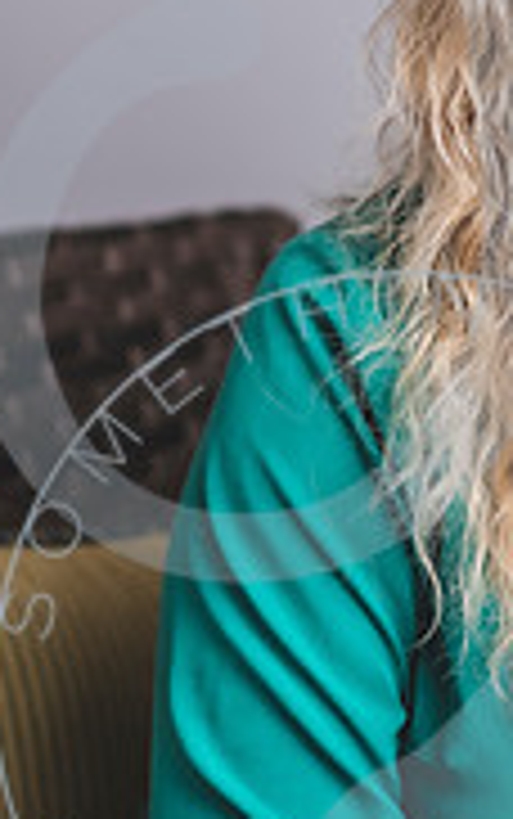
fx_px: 4780
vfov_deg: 9.8
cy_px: 346
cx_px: 612
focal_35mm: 214
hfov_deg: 6.1
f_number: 2.8
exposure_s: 1/125
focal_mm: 85
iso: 100
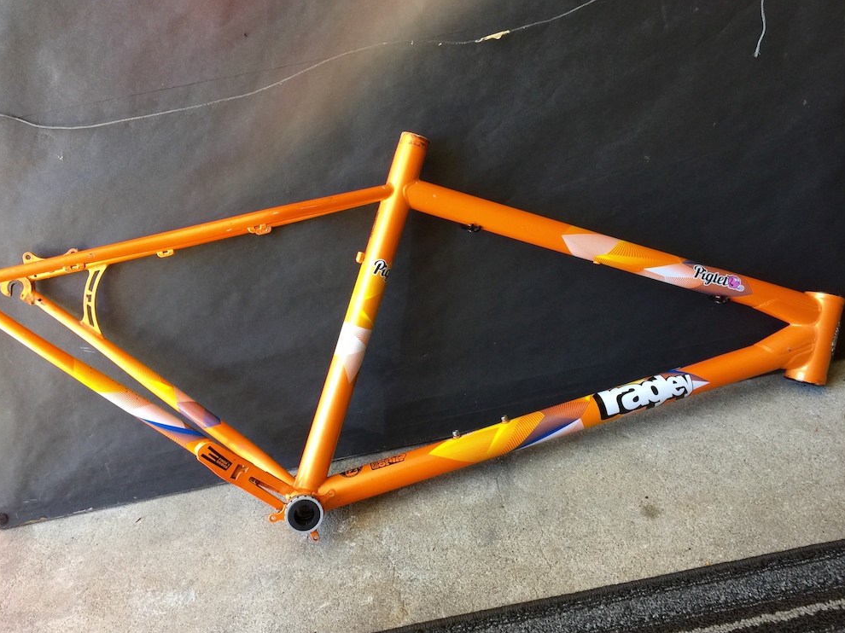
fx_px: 732
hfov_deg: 60.0
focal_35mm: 30
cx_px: 419
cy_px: 320
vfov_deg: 46.8
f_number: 2.2
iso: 32
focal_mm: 4.15
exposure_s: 1/40
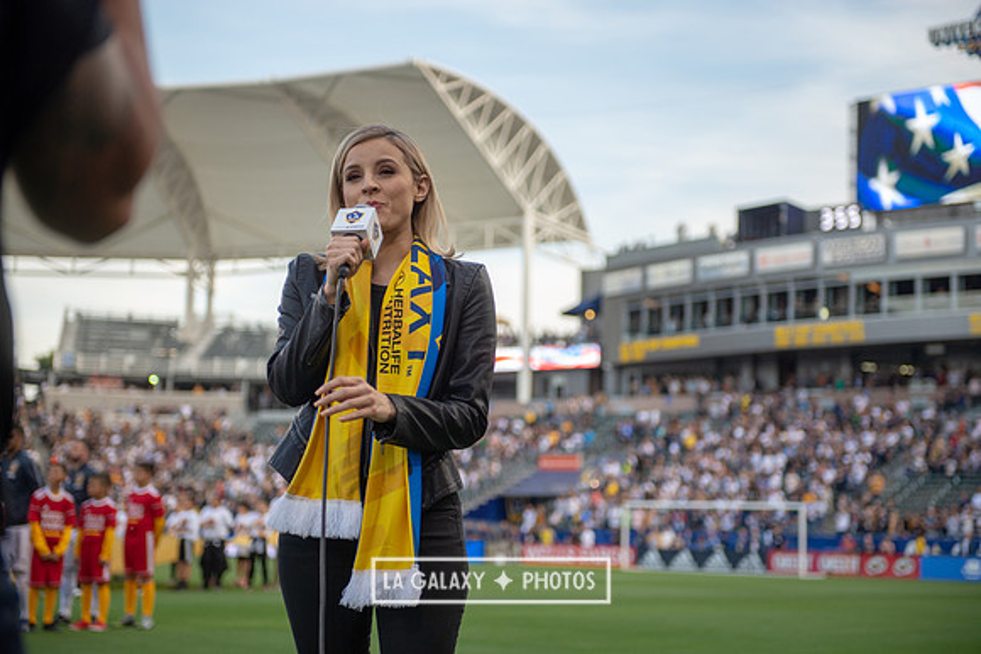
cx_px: 490
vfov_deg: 21.9
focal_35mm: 62
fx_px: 1690
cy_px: 327
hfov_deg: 32.4
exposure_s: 1/800
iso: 400
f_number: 2.8
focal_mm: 62
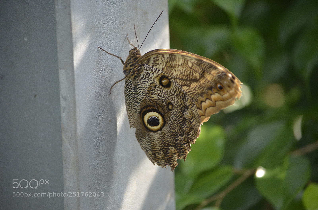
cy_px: 105
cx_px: 159
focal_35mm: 248
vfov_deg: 5.5
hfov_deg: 8.3
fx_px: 2181
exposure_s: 1/640
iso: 800
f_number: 5
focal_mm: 165
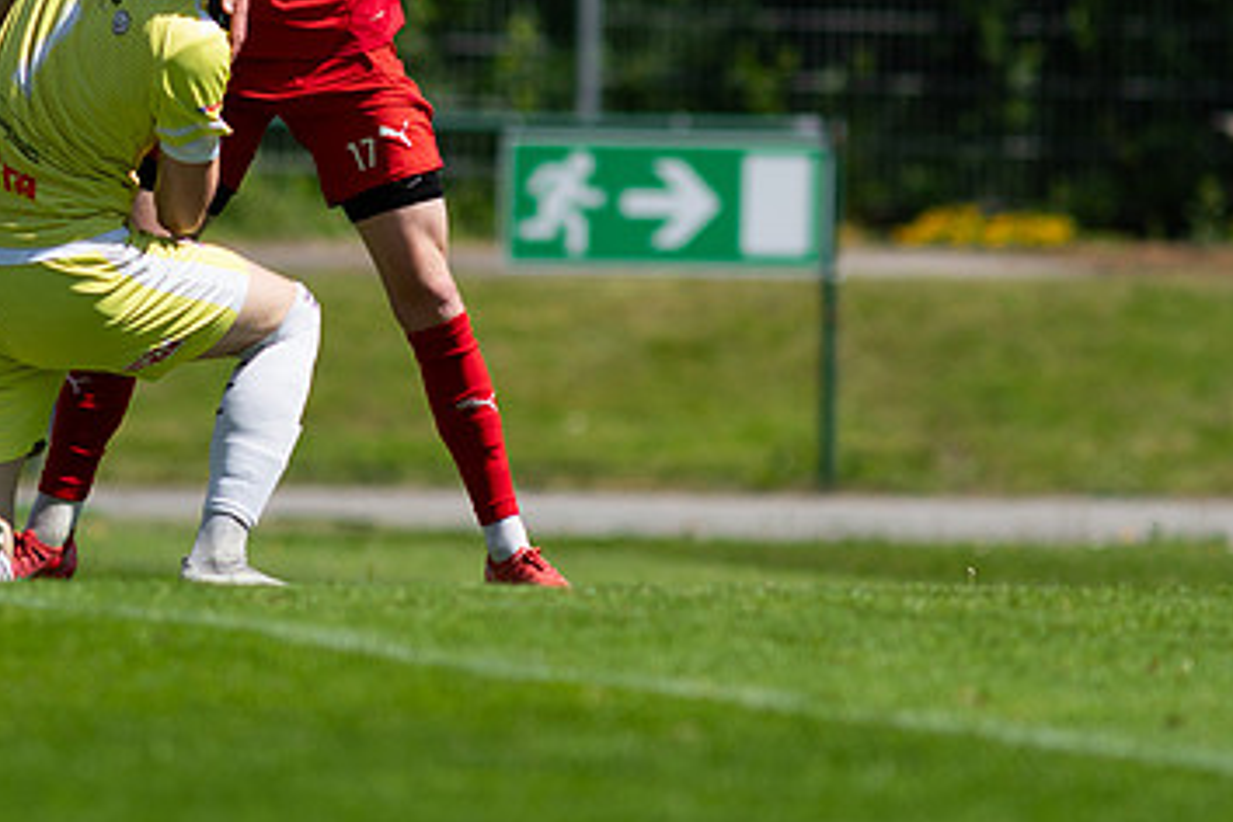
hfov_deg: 2.8
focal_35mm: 737
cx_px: 296
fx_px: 25240
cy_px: 197
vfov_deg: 1.9
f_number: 3.2
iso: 100
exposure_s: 1/2500
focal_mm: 300
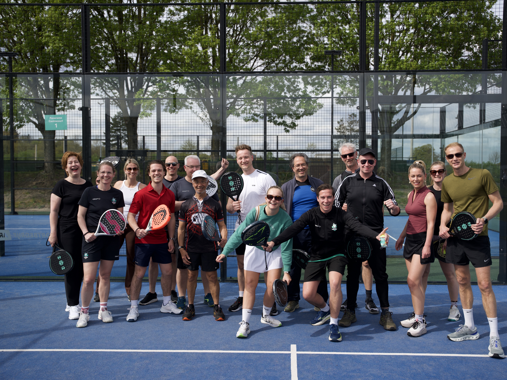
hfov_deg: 49.3
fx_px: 551
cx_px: 268
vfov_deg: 38.0
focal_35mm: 38
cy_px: 189
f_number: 3.5
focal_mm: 34.6
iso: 100
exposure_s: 1/1250
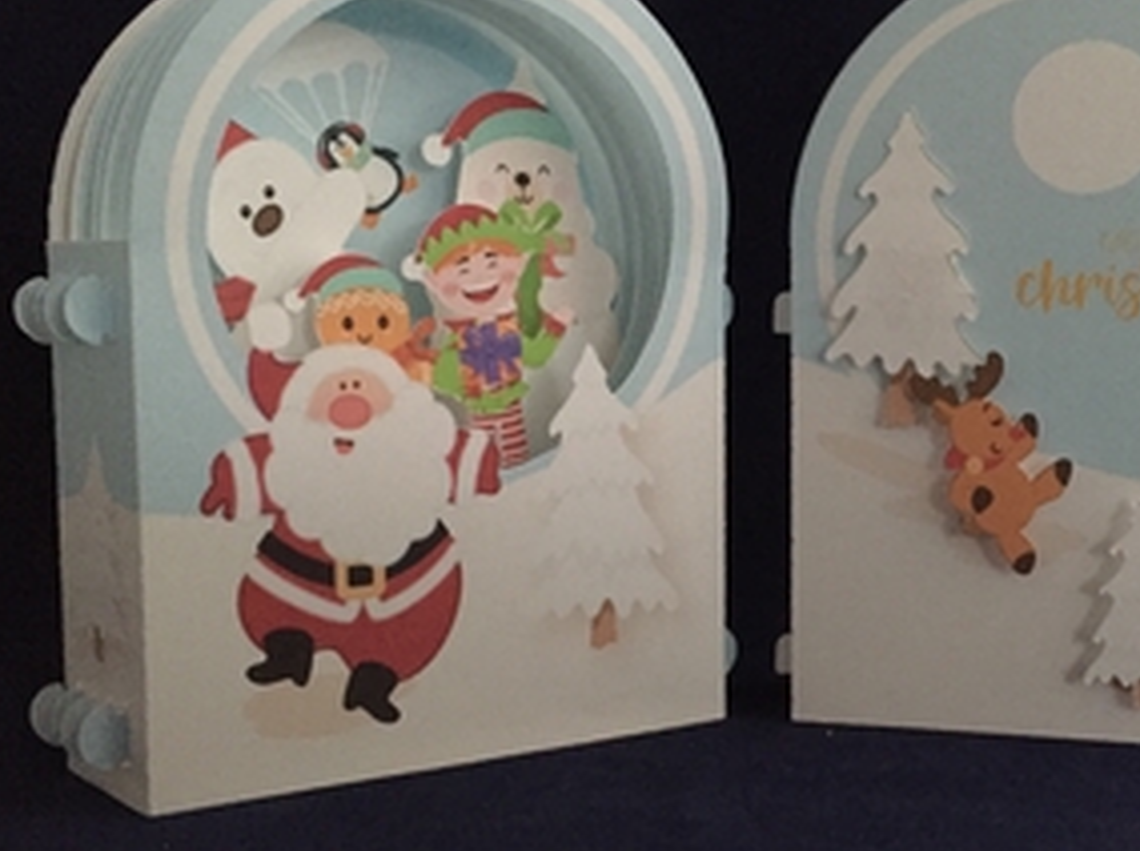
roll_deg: -0.1
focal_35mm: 46
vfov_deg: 31.4
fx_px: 1512
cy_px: 432
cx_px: 727
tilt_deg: -5.2
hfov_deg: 41.0
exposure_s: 1/15
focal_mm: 4.15
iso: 1000
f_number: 2.2
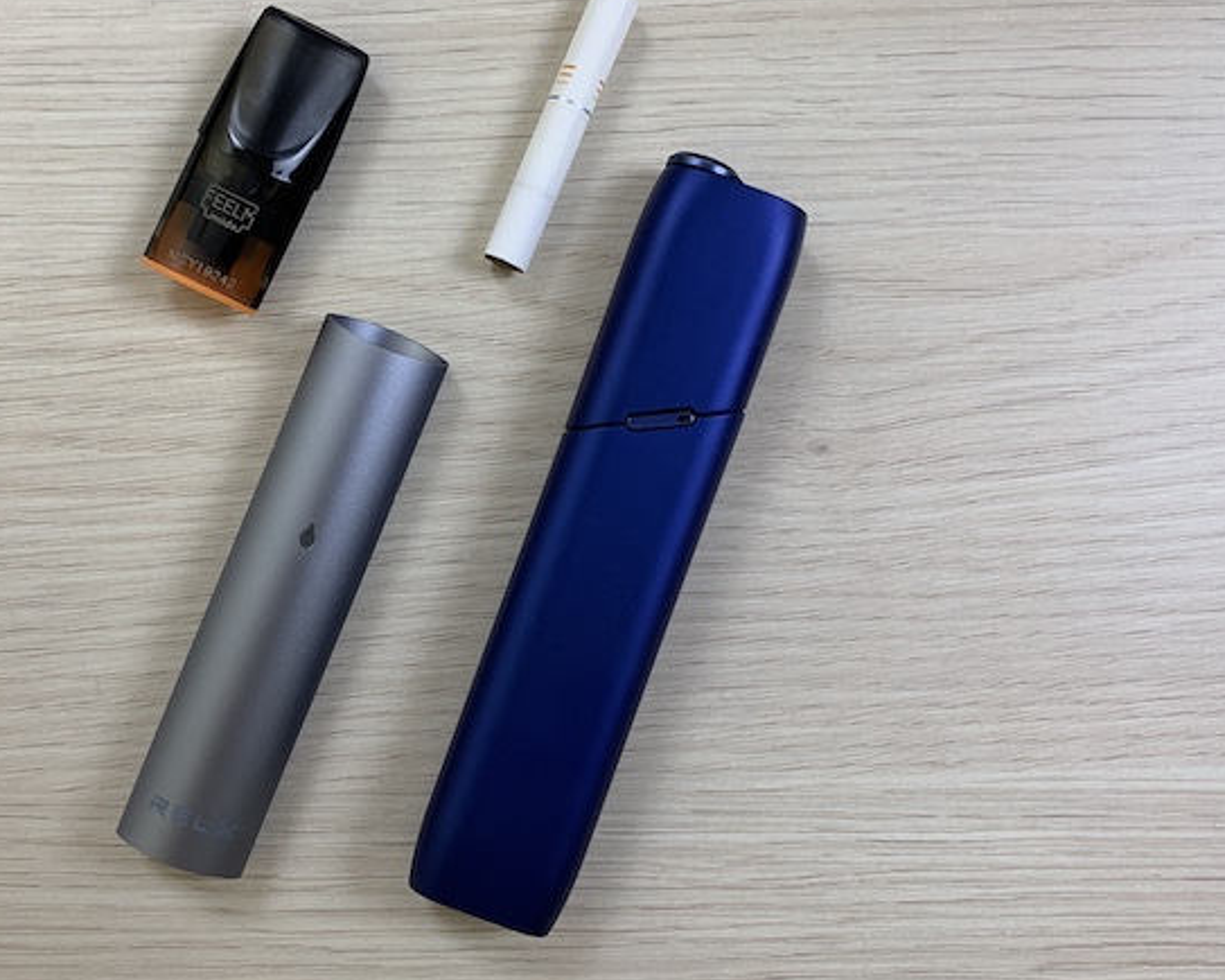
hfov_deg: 50.0
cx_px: 496
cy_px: 474
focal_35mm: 36
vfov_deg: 41.1
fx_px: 1305
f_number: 1.8
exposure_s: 1/121
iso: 64
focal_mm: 4.25
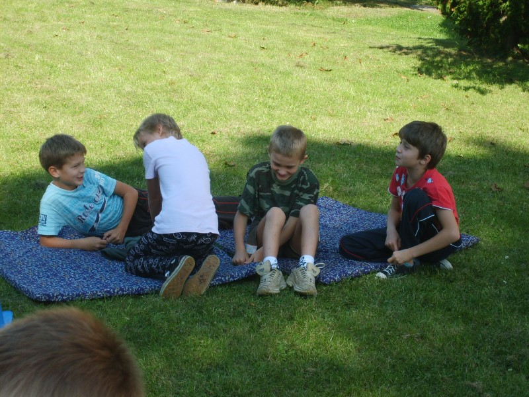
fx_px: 1406
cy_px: 198
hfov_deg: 21.3
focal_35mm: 92
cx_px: 264
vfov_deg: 16.1
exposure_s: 1/180
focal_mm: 15.5
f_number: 4.6
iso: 50
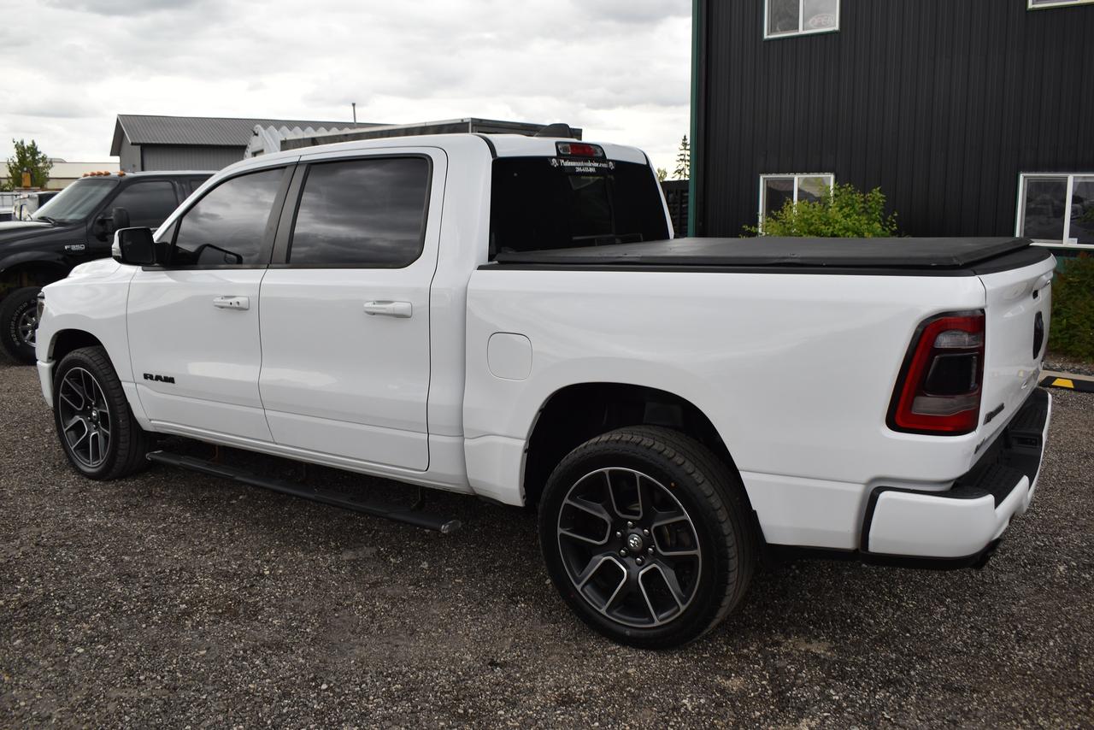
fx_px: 912
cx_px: 547
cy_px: 365
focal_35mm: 30
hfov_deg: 61.9
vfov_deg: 43.6
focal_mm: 20
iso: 200
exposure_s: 1/320
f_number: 7.1
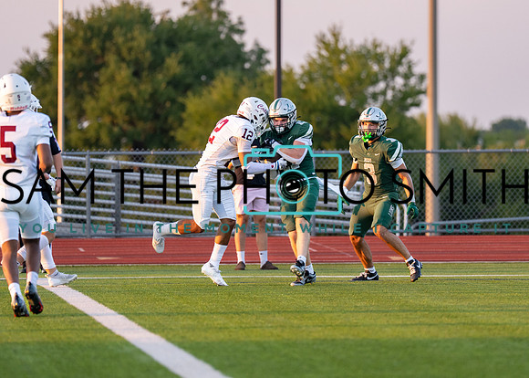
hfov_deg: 5.8
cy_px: 196
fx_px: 5197
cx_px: 326
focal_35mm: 346
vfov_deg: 4.2
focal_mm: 200
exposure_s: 1/1250
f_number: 2.8
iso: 500
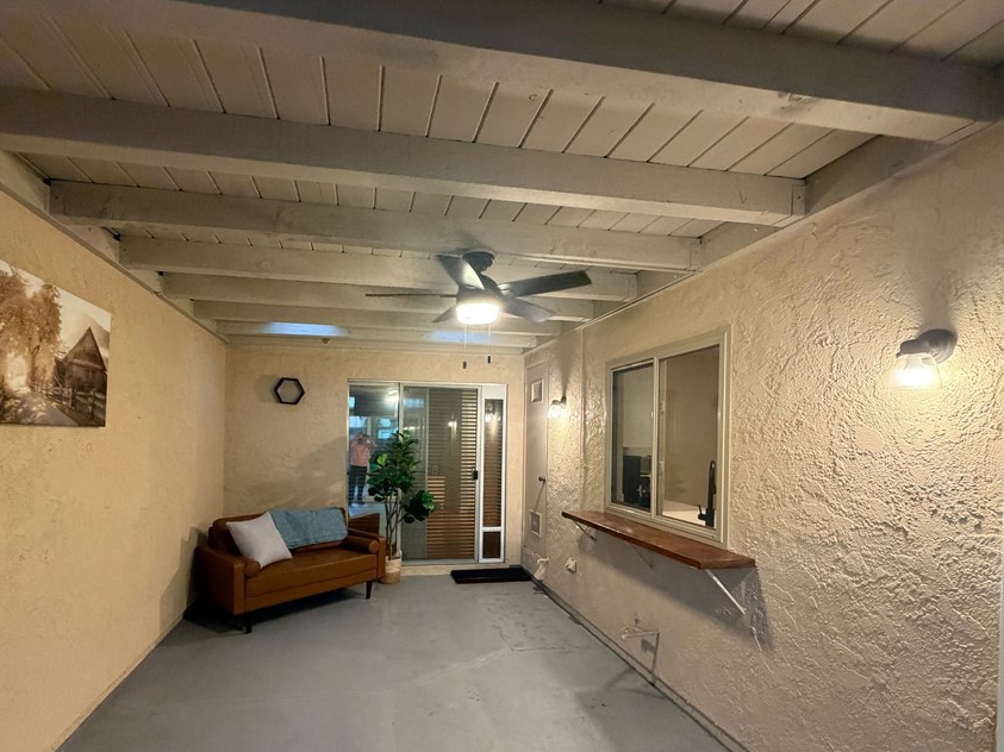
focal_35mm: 17
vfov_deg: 74.1
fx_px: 493
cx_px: 444
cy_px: 440
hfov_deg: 90.7
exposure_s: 1/60
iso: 640
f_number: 2.2
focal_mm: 2.22
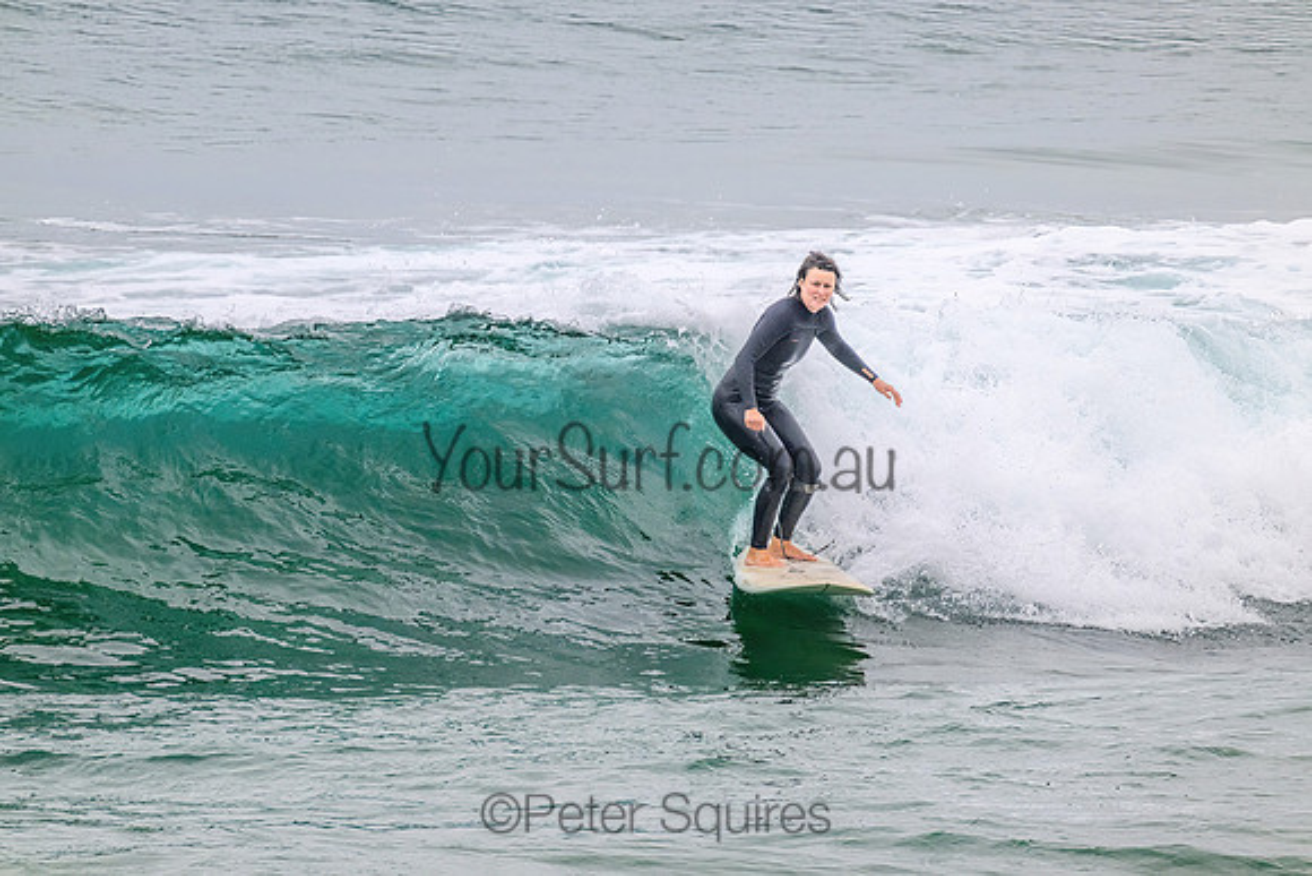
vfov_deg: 1.7
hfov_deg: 2.6
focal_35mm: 800
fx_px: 29161
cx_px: 656
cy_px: 438
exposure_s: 1/2000
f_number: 11
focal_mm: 800
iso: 1100
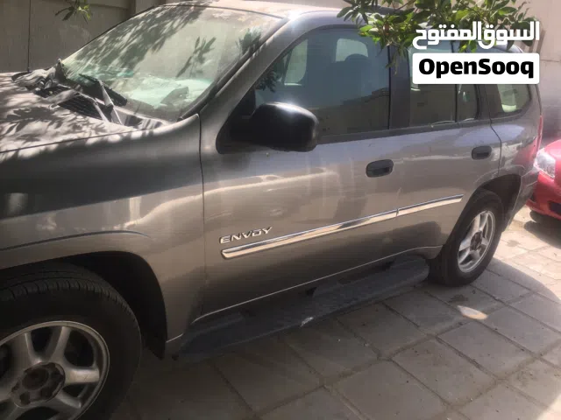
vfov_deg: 48.2
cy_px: 210
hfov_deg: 61.7
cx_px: 280
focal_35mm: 29
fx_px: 470
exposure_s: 1/447
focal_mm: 4.15
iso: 25
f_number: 2.2
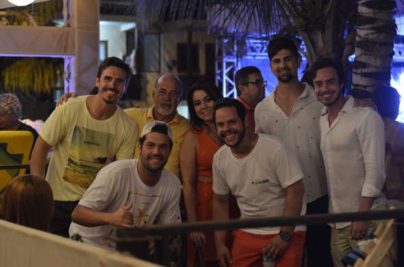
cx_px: 202
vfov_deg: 18.1
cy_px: 134
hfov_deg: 27.0
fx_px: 840
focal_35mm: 75
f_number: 2.8
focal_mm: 50
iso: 1000
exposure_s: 1/30
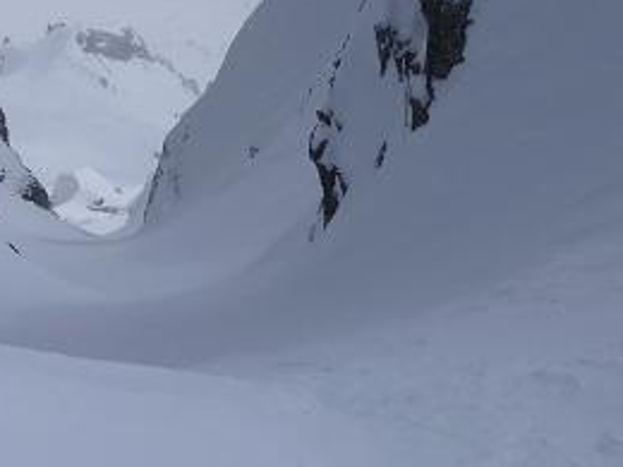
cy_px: 98
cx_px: 125
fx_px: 1386
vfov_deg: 19.0
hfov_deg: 24.9
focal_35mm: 77
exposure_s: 1/400
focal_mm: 4.5
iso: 80
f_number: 10
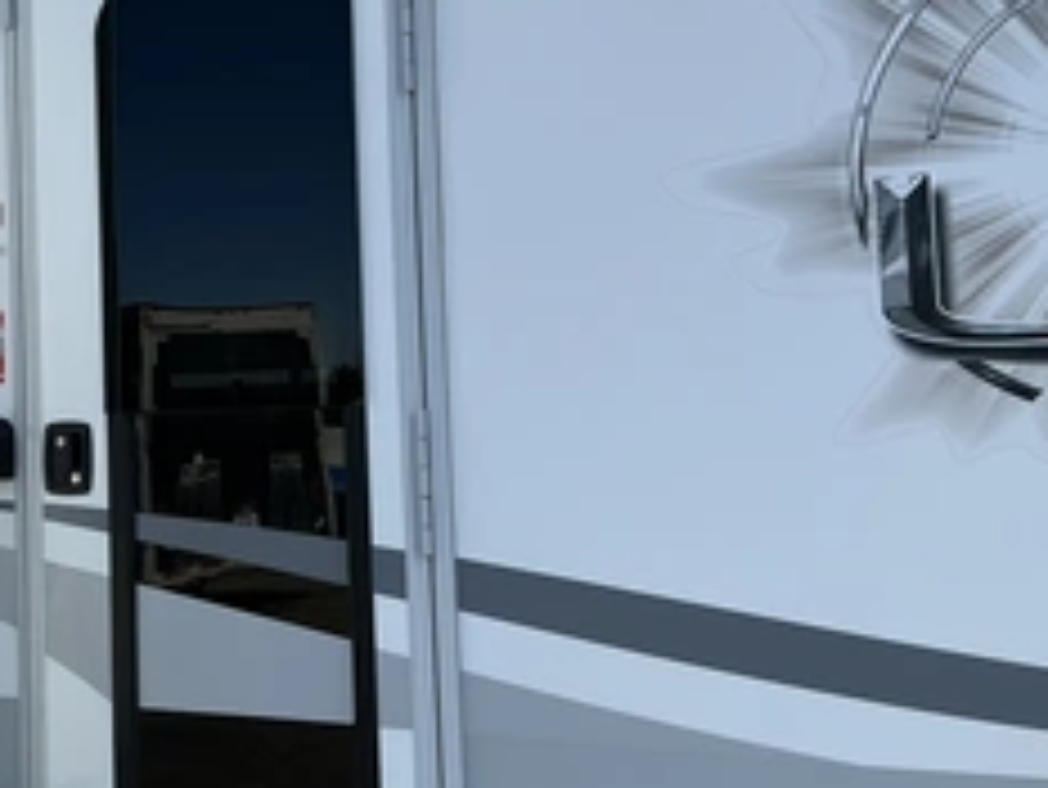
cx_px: 274
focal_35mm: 48
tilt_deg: +7.1
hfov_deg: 38.7
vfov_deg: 30.2
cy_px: 324
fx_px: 1454
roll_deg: +2.4
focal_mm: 3
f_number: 1.8
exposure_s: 1/1121
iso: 25
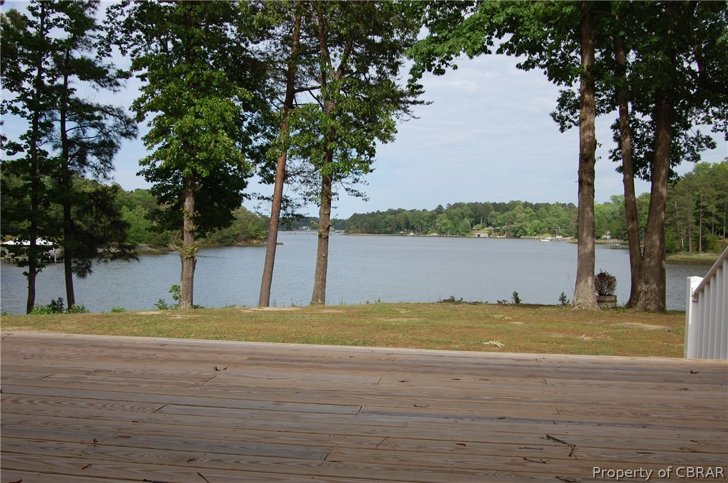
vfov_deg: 38.3
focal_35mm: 34
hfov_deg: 55.2
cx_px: 364
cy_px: 242
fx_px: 697
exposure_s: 1/320
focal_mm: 23
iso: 200
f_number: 9
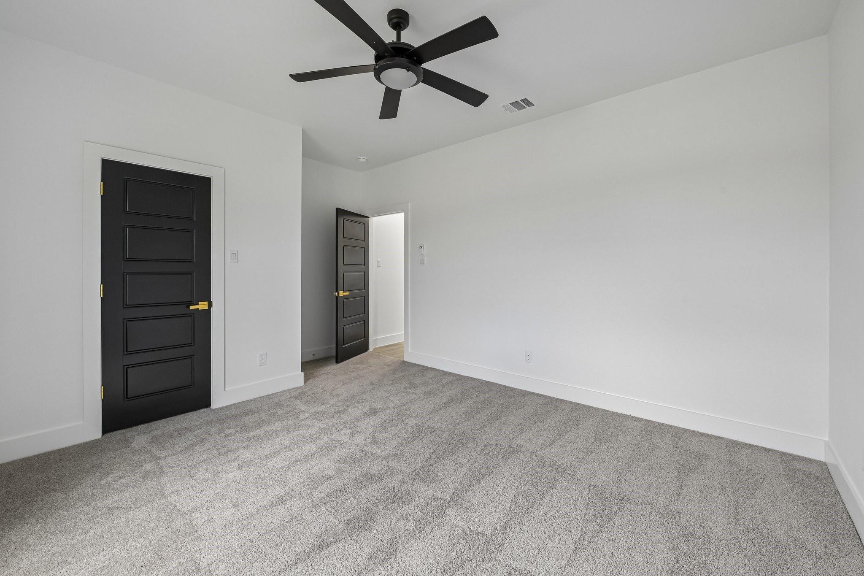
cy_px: 288
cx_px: 432
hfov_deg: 104.3
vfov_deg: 81.2
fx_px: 336
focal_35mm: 14
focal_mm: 14
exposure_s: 1/13
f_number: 8
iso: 400
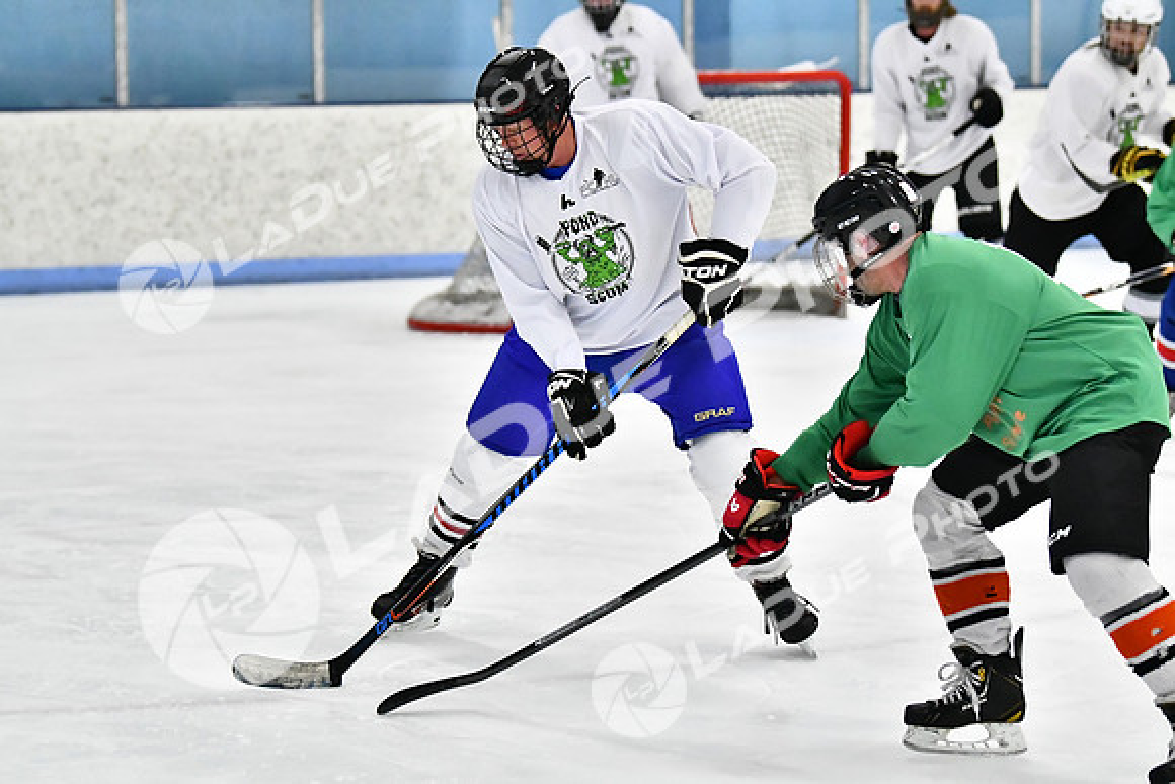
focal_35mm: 168
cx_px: 588
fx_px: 5484
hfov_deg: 12.2
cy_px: 392
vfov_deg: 8.2
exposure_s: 1/1600
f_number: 2.8
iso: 6400
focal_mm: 112
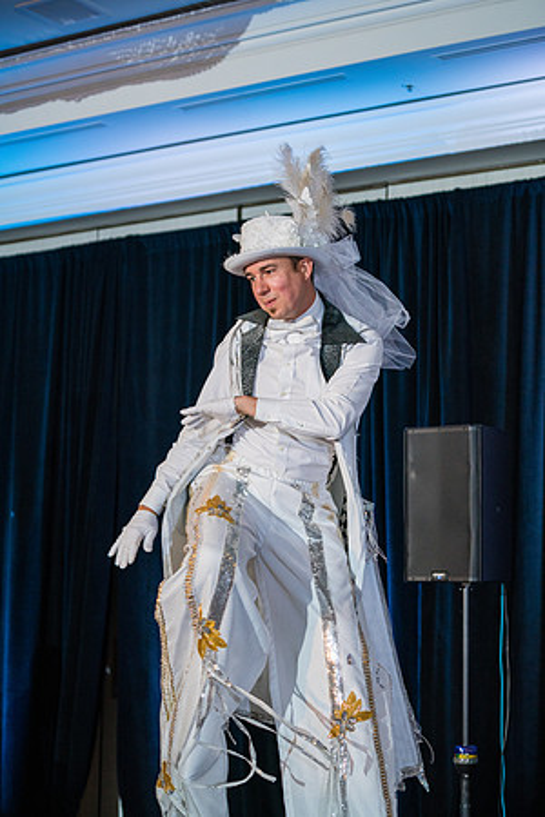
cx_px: 272
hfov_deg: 19.5
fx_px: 1589
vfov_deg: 28.8
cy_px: 408
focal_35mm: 70
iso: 1600
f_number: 4
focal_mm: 70
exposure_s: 1/200
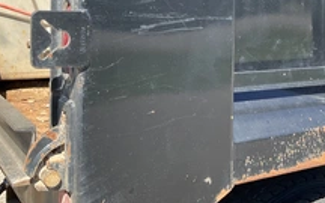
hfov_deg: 34.6
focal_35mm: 57
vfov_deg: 22.3
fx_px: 505
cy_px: 27
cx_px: 257
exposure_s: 1/342
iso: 25
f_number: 1.8
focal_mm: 3
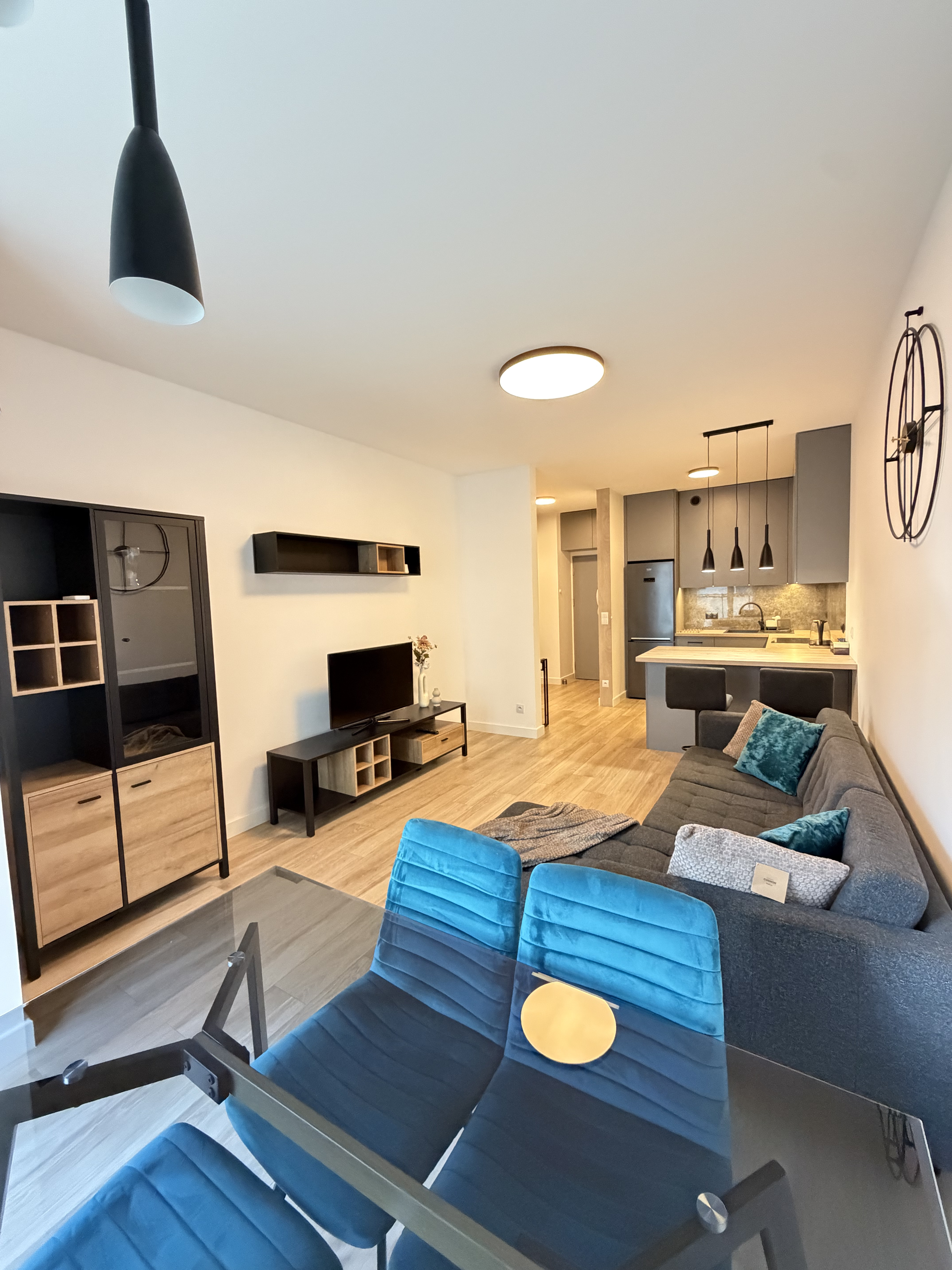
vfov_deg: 102.1
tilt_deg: -4.5
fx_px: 513
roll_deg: +1.4
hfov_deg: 85.7
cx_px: 476
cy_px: 635
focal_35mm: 14
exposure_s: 1/50
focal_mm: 2.22
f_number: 2.2
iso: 1000
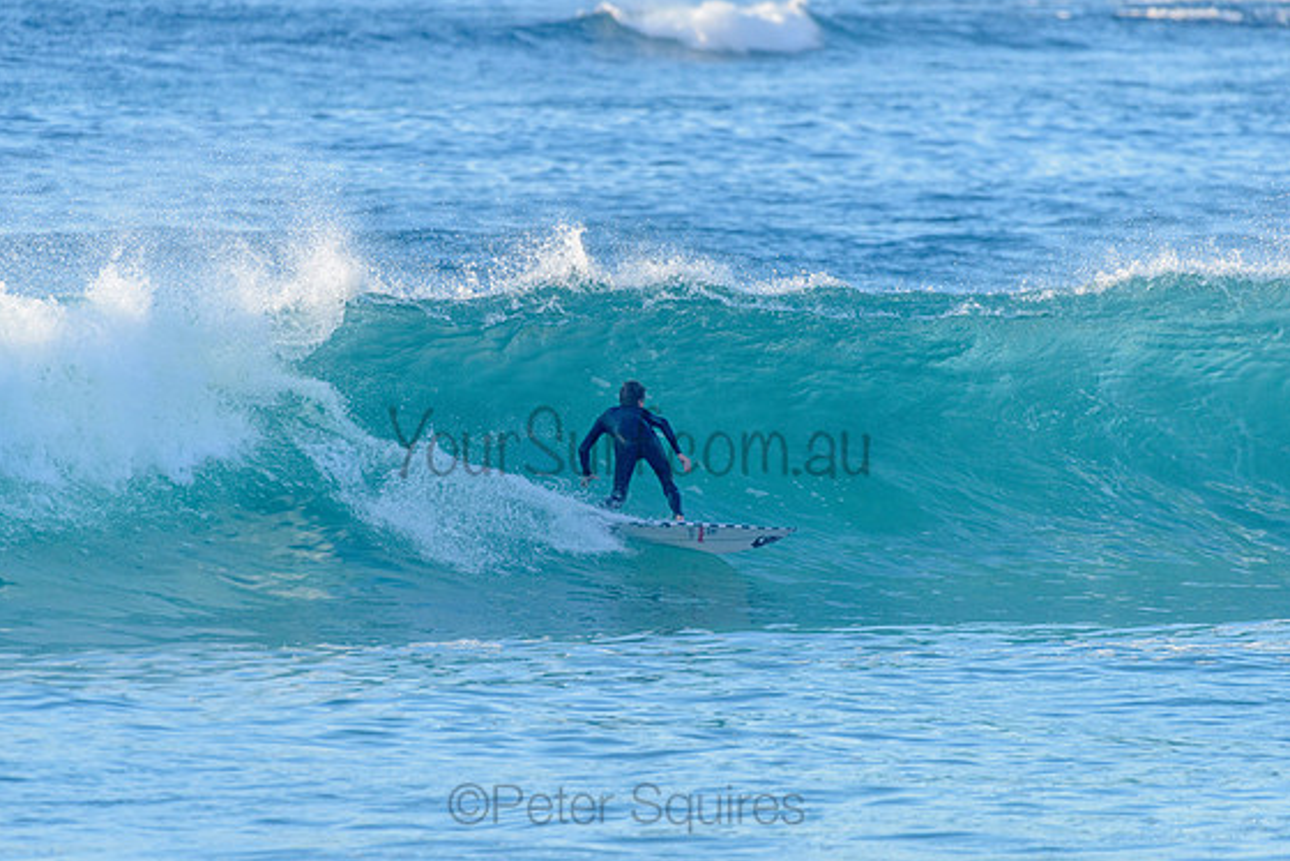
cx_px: 627
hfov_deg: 4.0
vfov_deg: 2.7
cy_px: 422
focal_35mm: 518
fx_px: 18570
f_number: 5.6
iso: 560
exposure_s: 1/2000
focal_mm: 500
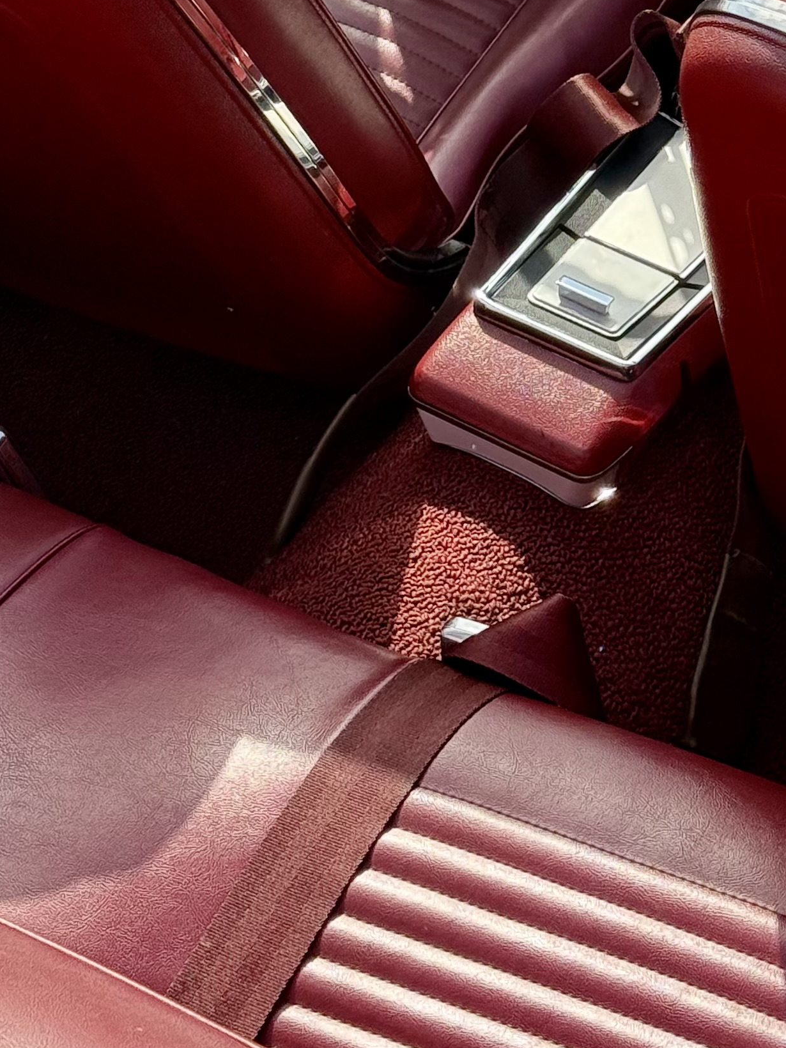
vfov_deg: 16.2
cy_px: -102
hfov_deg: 12.5
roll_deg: -0.6
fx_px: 3572
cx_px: 638
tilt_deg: -34.4
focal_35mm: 118
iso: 80
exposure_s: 1/1242
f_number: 1.78
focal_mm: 6.76
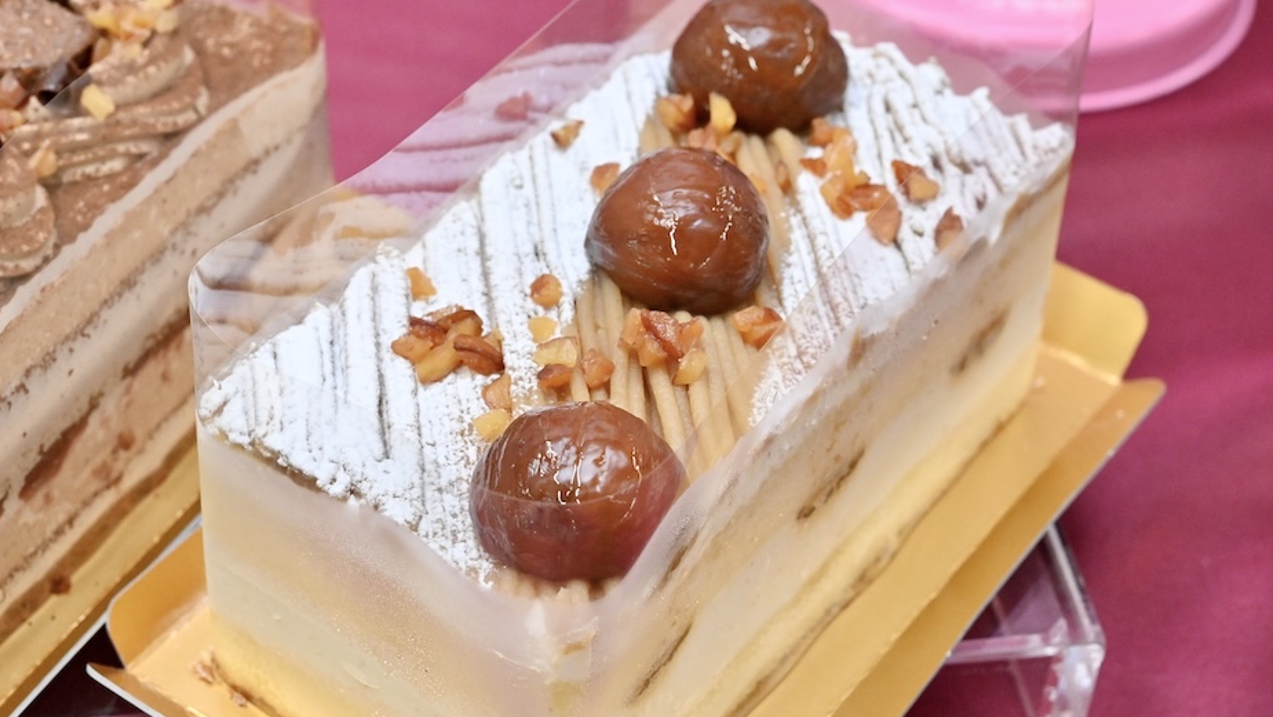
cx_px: 588
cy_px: 392
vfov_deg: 17.7
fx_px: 2296
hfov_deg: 31.0
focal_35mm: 68
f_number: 11
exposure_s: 1/200
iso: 6400
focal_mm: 60
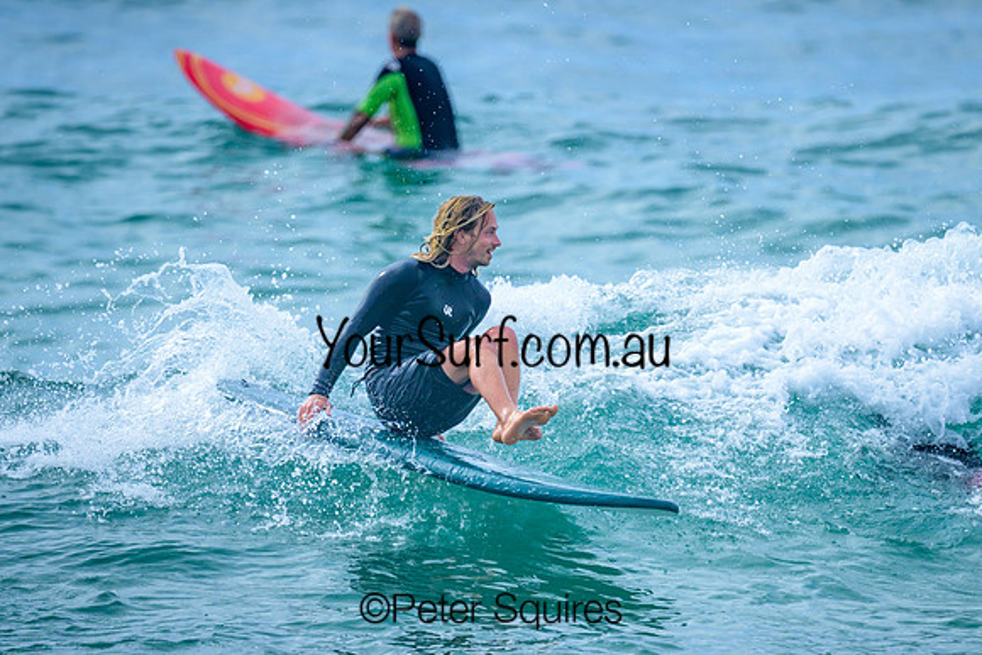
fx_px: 29008
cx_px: 474
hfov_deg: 1.9
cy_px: 425
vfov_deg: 1.3
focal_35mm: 1063
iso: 500
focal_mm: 800
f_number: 6.3
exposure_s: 1/3200
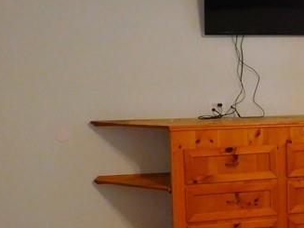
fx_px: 632
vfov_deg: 20.4
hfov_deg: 23.1
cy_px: 125
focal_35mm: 72
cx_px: 426
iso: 400
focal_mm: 4
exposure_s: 1/25
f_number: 3
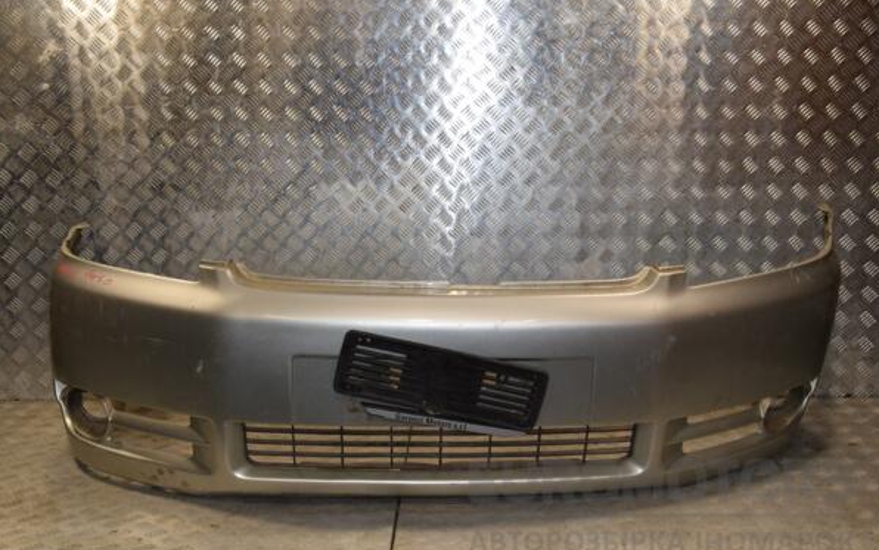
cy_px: 285
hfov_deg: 49.3
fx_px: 959
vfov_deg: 32.0
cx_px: 441
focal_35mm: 40
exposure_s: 1/200
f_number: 8
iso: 800
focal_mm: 26
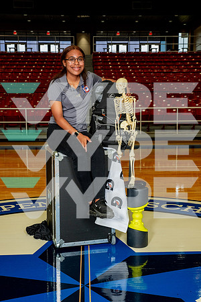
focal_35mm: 48
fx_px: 402
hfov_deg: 28.1
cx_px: 100
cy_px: 151
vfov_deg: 41.1
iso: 800
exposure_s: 1/200
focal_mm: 48
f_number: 7.1
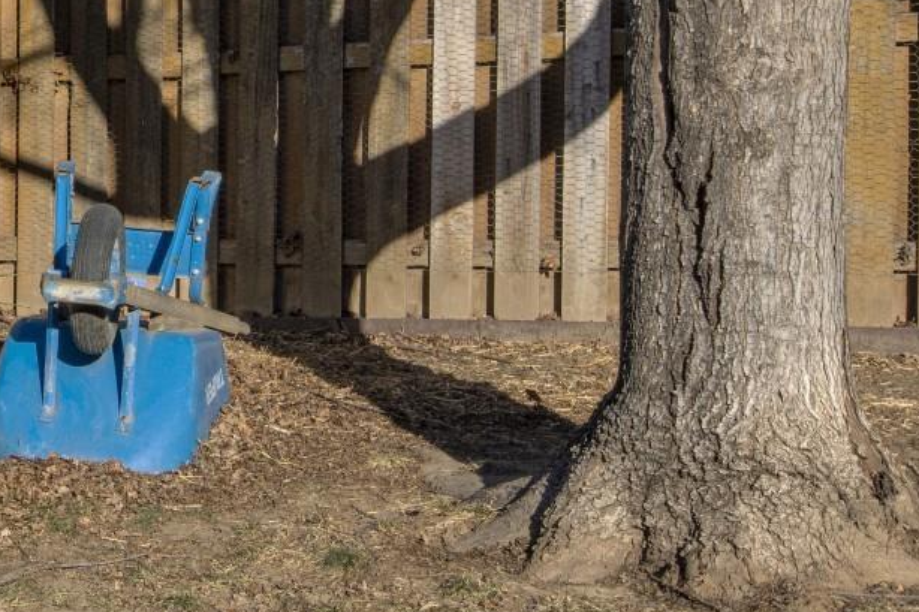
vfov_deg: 15.7
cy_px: 65
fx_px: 2195
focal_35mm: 86
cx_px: -174
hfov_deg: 21.9
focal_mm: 22
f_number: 8
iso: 400
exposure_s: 1/500
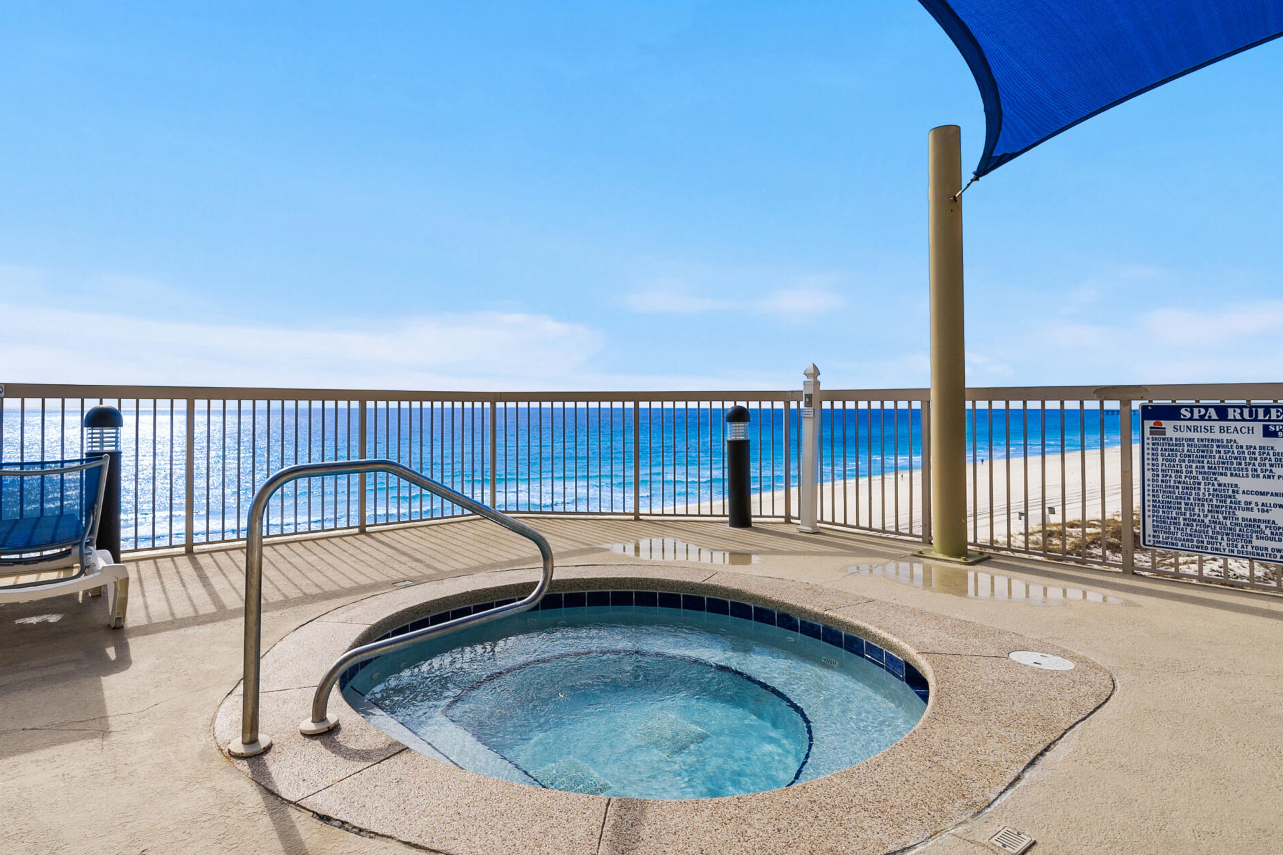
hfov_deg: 86.5
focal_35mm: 19
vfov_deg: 64.2
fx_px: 677
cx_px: 562
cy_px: 361
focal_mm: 12
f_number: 7.1
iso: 50
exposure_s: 1/320
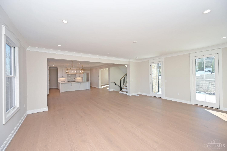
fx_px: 88
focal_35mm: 14
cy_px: 76
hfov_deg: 104.3
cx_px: 114
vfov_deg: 81.2
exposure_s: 1/125
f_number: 5.6
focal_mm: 14
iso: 200
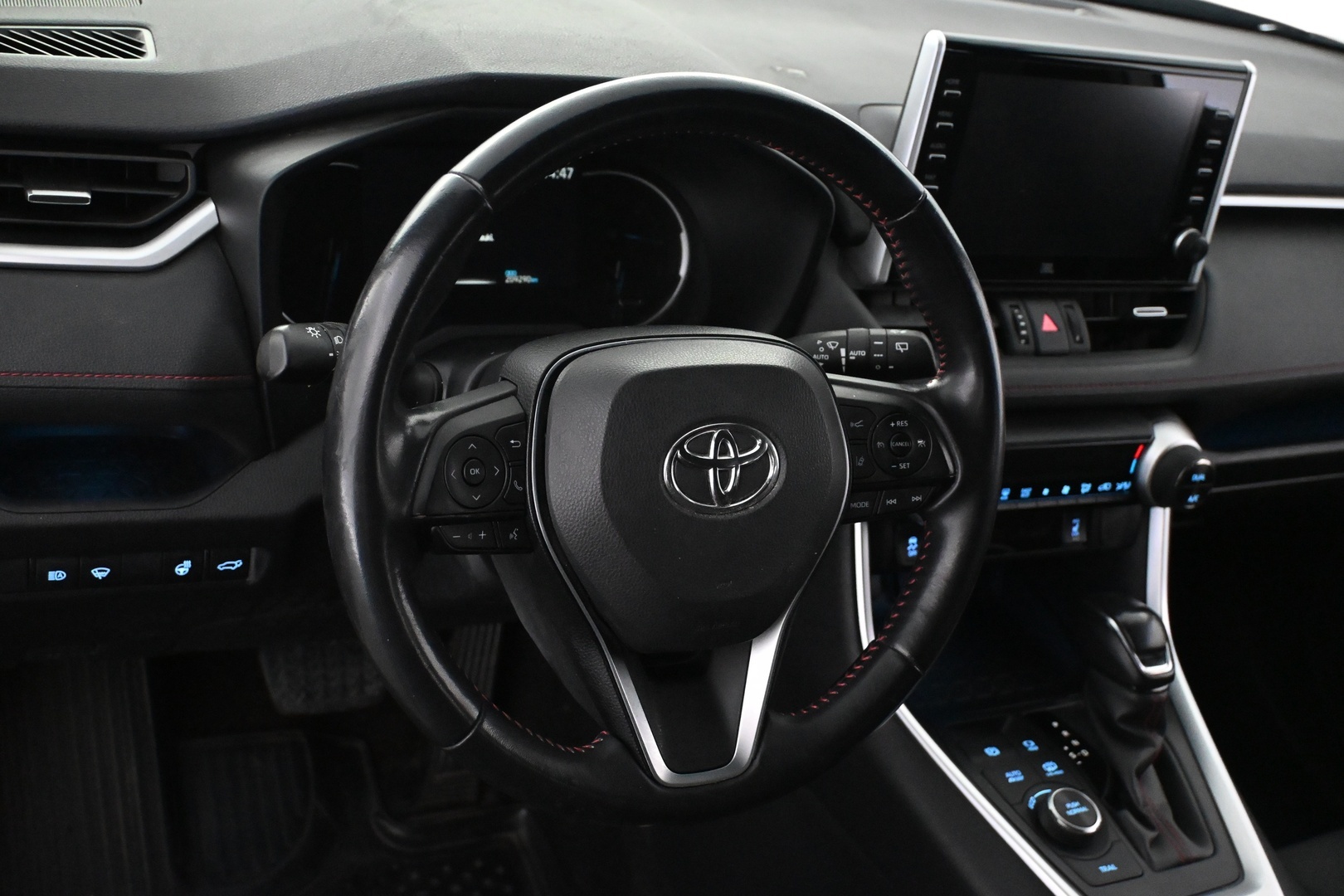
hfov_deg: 46.4
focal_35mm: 42
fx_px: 1568
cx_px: 672
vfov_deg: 31.9
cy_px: 448
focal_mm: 28
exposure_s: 1/60
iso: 7200
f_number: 4.5
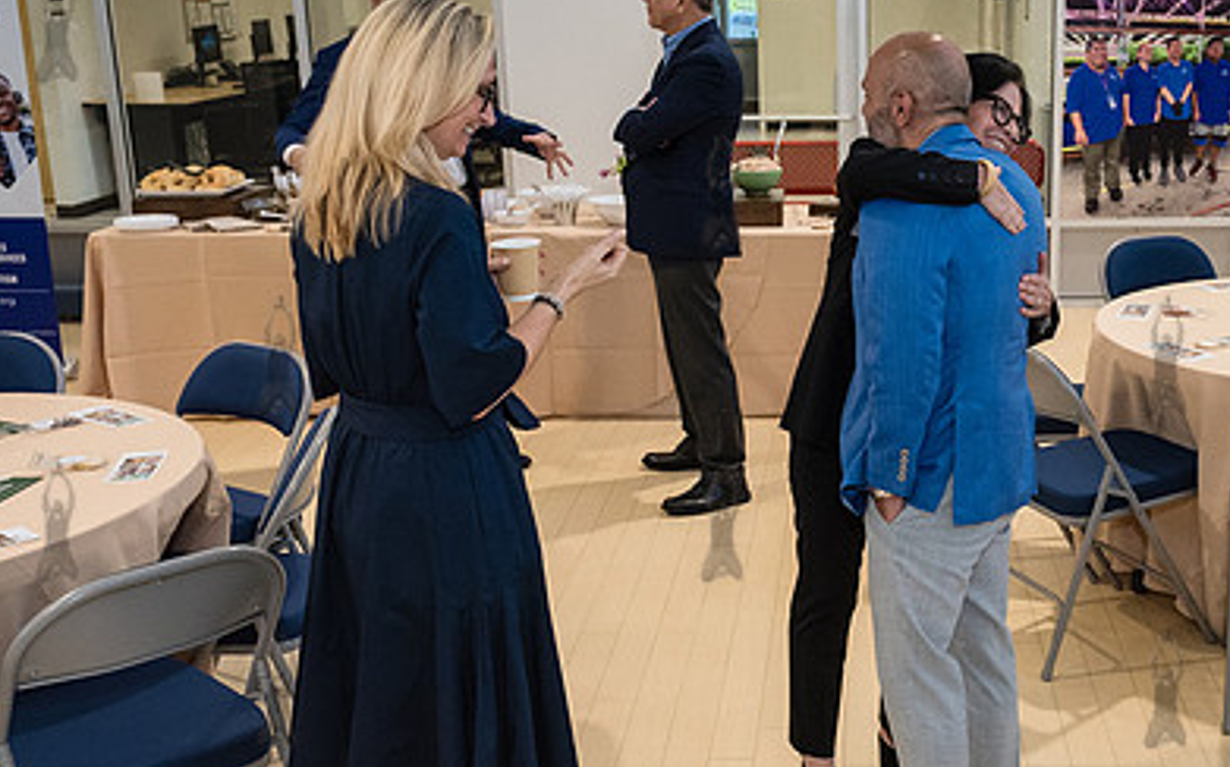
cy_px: 470
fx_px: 1675
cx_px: 880
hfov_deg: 39.5
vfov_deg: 25.7
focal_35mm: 50
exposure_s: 1/250
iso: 2500
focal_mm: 24
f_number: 4.5
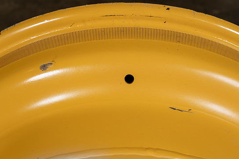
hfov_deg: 20.4
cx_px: 127
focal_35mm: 100
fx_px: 664
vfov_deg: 13.7
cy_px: 85
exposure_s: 1/250
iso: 800
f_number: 8
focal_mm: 93
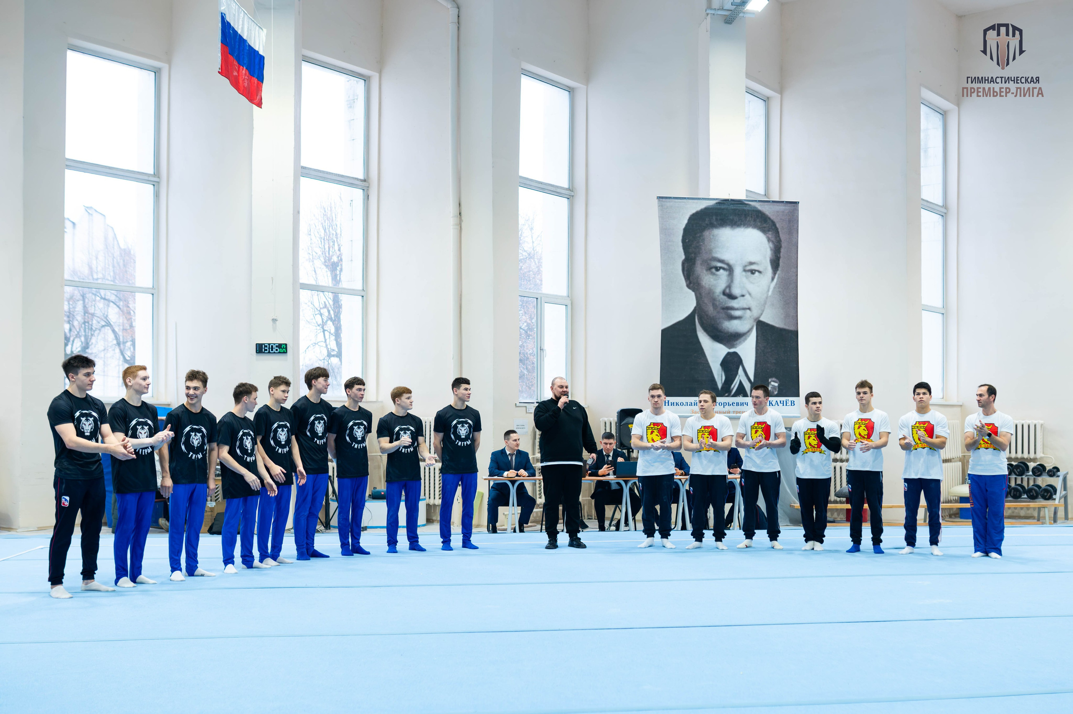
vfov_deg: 32.8
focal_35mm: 41
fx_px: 1212
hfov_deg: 47.6
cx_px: 624
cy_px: 415
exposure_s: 1/800
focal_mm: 35
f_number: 2.5
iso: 1250
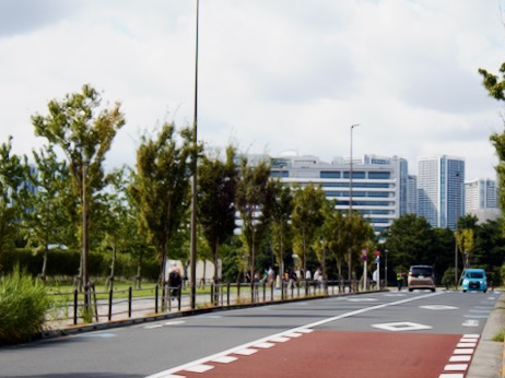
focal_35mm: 104
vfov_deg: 14.2
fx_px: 1516
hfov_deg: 18.9
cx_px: 250
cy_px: 190
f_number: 6.3
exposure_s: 1/160
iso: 100
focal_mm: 18
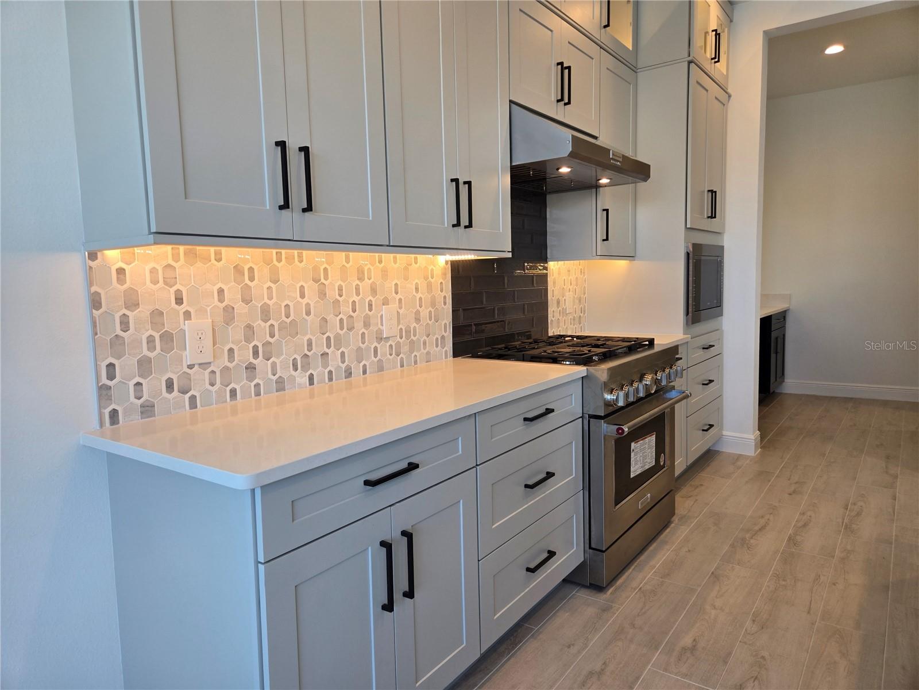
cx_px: 460
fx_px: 611
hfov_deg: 73.9
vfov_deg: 58.9
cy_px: 345
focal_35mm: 23
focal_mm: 5.4
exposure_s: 1/120
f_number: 1.8
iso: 64
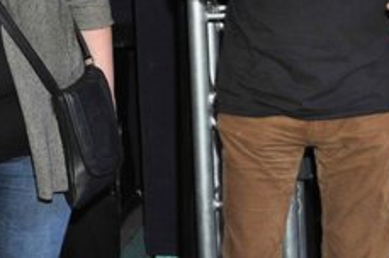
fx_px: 1467
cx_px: -97
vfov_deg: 10.0
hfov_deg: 14.5
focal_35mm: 136
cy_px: -19
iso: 1250
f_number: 4.2
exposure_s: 1/125
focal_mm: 32
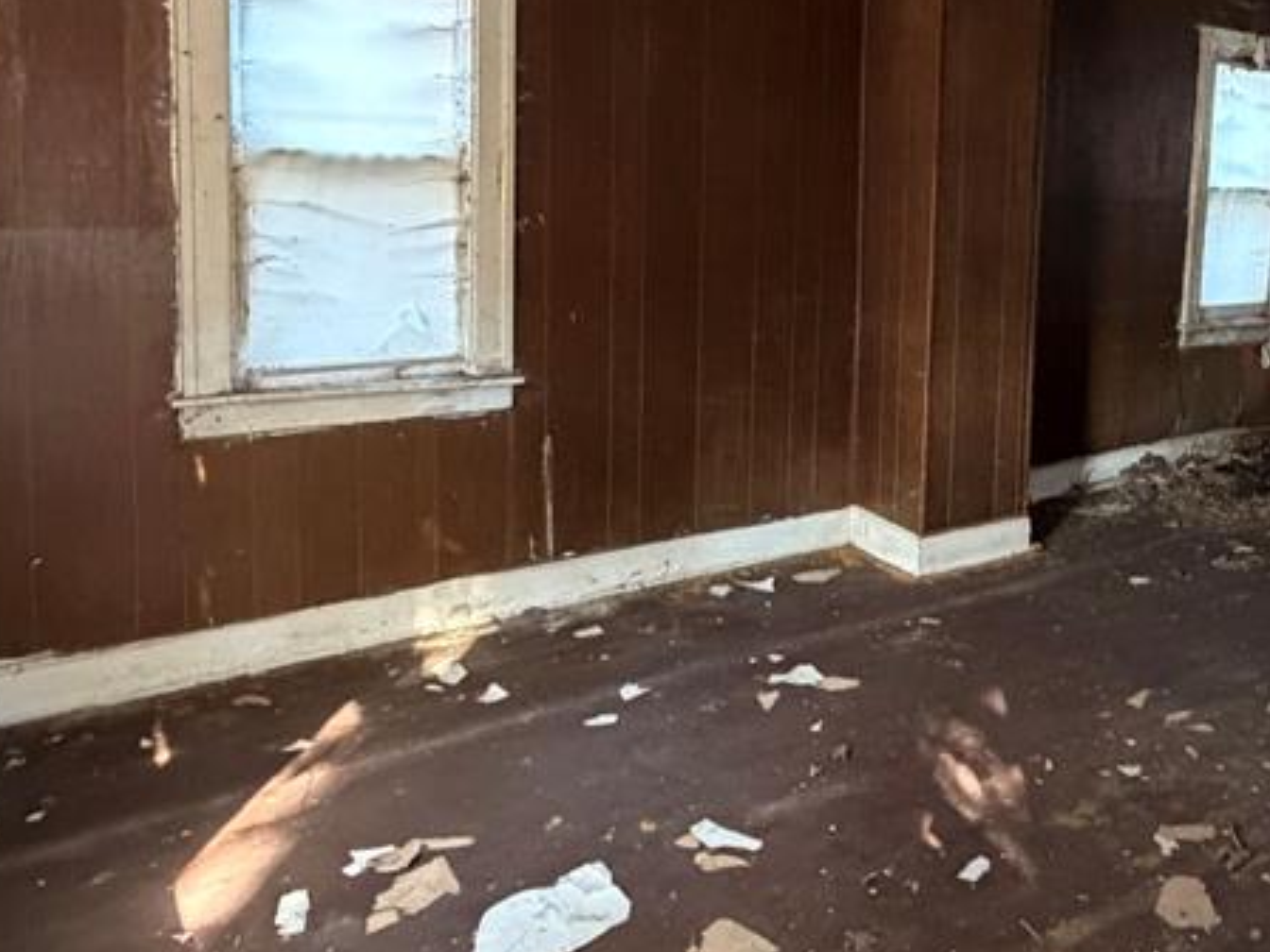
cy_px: 255
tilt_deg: -4.3
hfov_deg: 54.1
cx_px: 955
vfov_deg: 43.0
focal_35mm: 32
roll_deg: -1.4
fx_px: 1174
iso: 800
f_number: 2.2
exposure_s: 1/60
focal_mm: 2.22
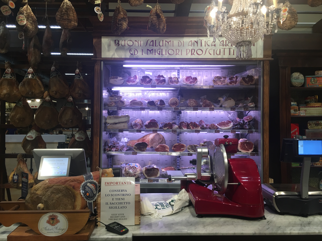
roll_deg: -0.3
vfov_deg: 48.2
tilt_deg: +1.2
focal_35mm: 29
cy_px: 120
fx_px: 270
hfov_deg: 61.7
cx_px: 161
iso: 32
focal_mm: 4.15
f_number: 2.2
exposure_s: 1/33
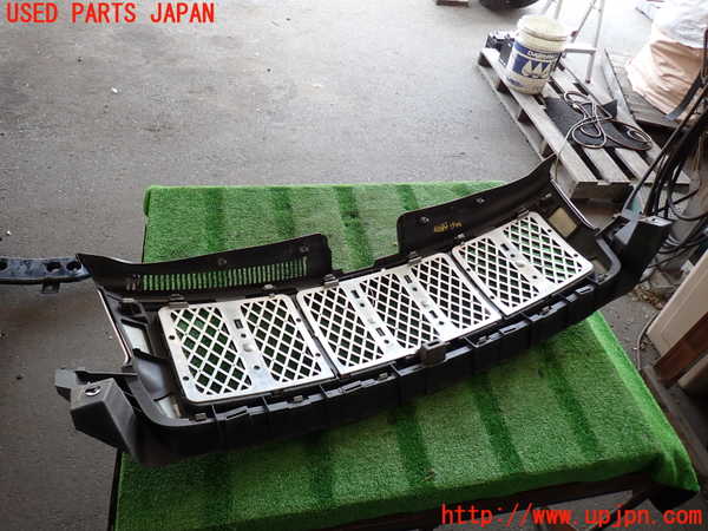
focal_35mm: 25
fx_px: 511
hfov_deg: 69.4
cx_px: 354
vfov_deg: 54.9
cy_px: 266
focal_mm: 4.5
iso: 100
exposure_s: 1/60
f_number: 2
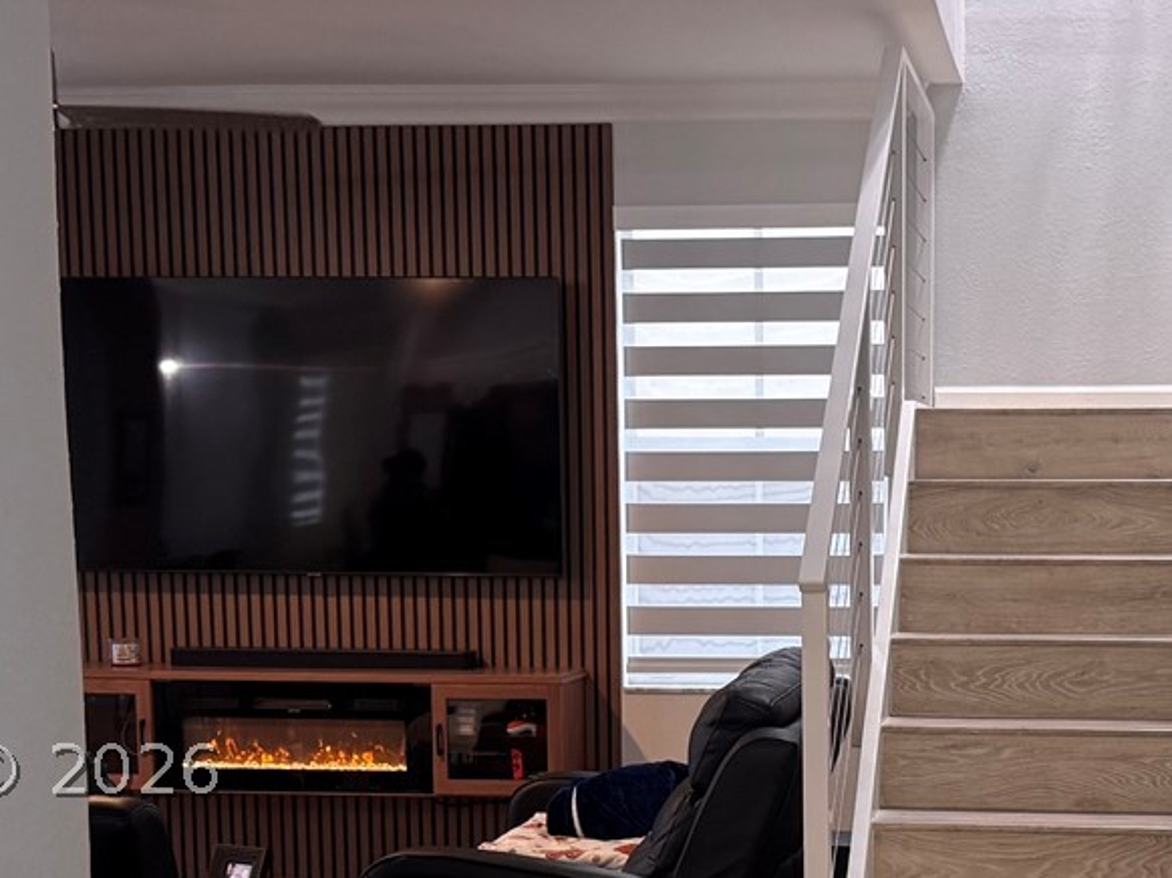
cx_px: 838
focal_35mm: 66
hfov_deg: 29.1
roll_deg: -0.5
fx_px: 2234
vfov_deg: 21.8
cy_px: 769
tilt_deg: -6.6
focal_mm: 6.76
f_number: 1.78
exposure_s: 1/60
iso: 250
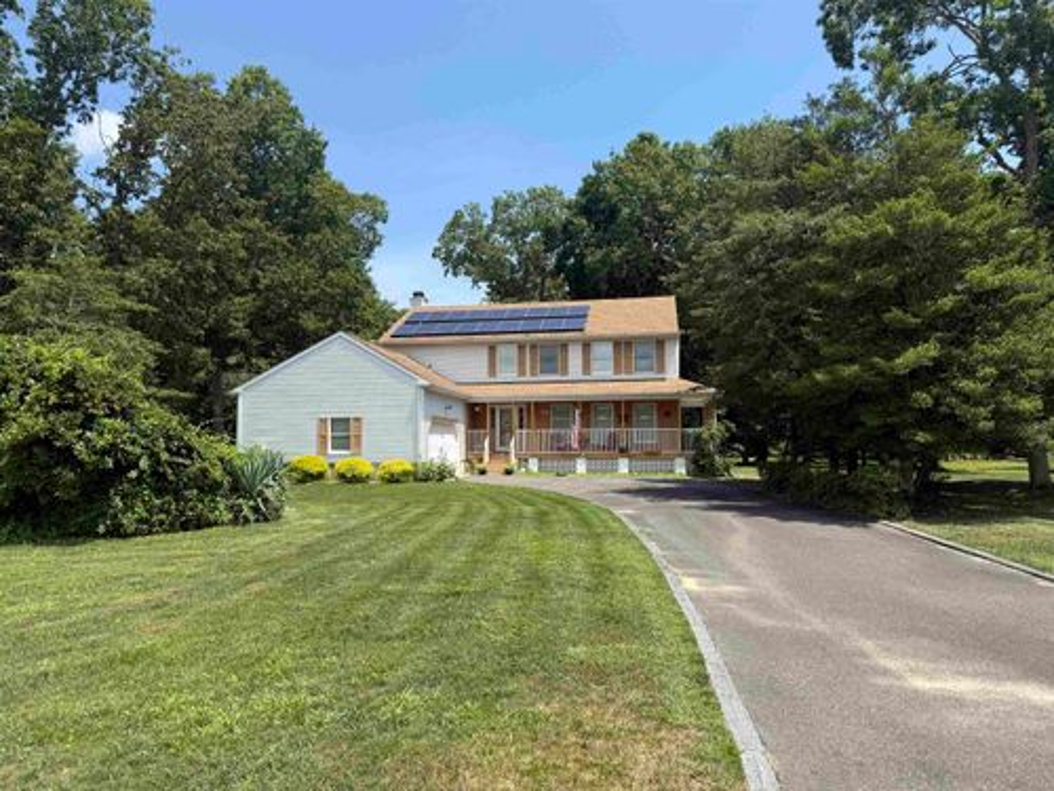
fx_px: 731
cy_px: 396
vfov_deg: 56.8
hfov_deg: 71.6
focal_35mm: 24
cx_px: 527
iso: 80
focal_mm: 6.76
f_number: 1.78
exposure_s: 1/3145
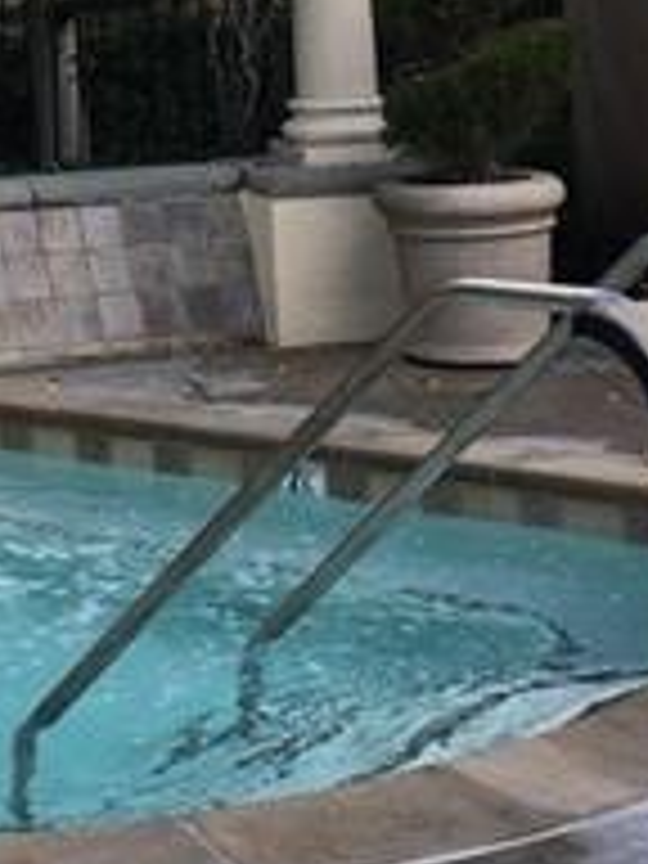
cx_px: -153
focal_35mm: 116
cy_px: -342
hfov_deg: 12.4
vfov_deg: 15.9
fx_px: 2895
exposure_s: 1/475
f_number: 2.2
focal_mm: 4.15
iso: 25
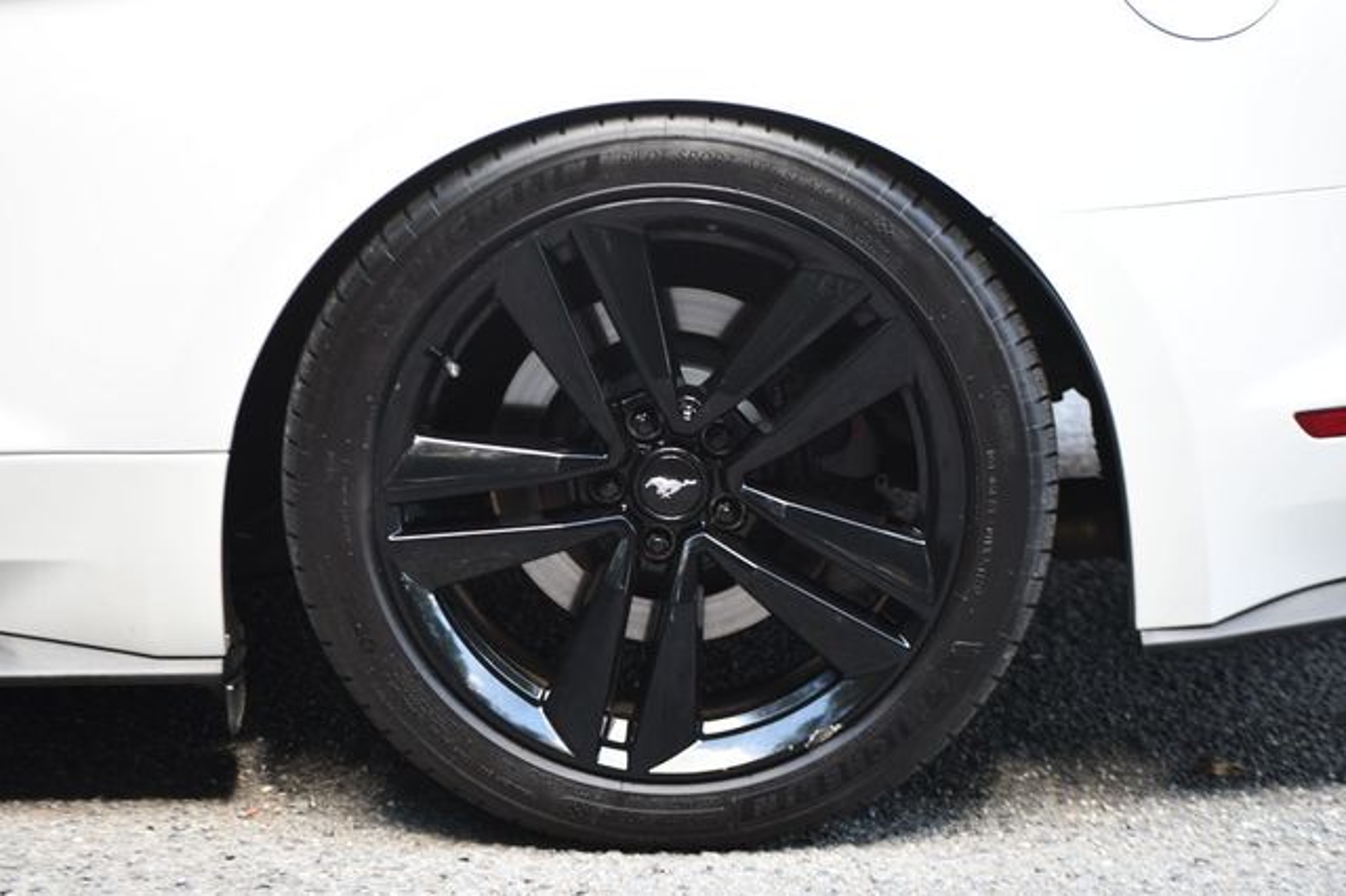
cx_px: 673
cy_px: 448
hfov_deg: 13.7
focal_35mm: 150
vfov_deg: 9.1
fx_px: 5605
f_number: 4.8
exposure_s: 1/250
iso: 800
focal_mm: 100
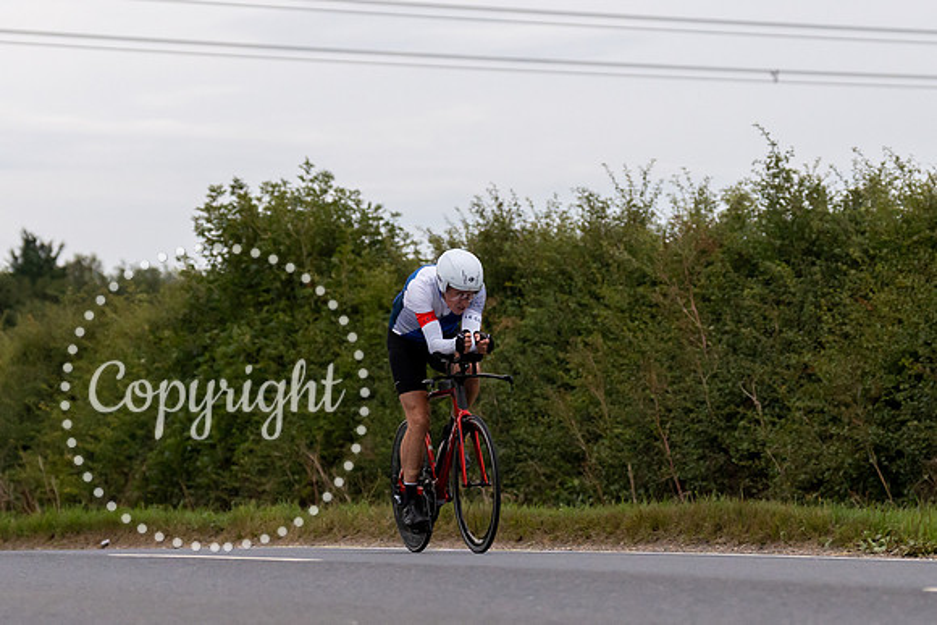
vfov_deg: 7.7
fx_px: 4653
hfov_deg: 11.5
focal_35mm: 179
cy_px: 356
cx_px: 448
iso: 1600
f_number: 3.2
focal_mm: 95
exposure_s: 1/800
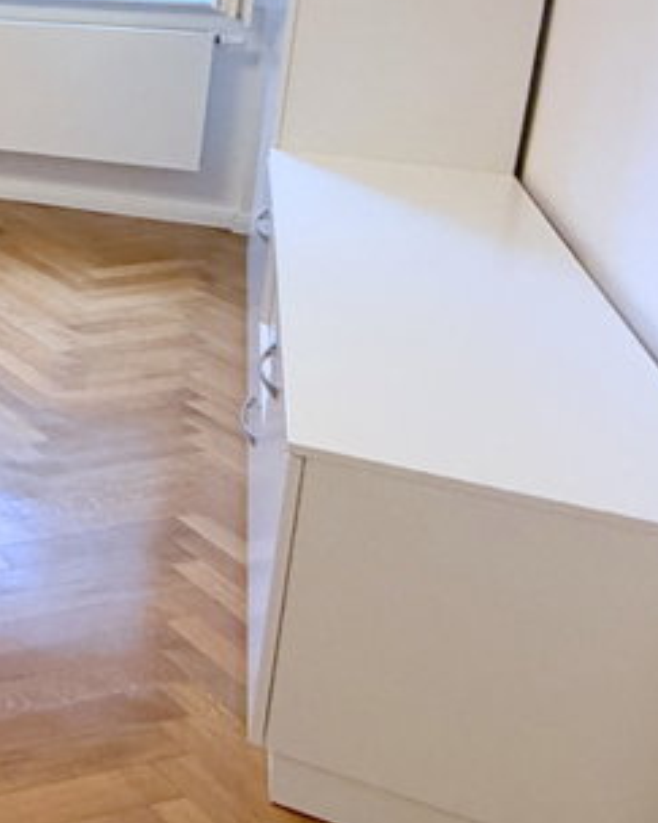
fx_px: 1169
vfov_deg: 36.5
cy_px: 87
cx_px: -510
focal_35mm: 48
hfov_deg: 21.4
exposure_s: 1/50
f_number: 2.2
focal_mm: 2.22
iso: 320
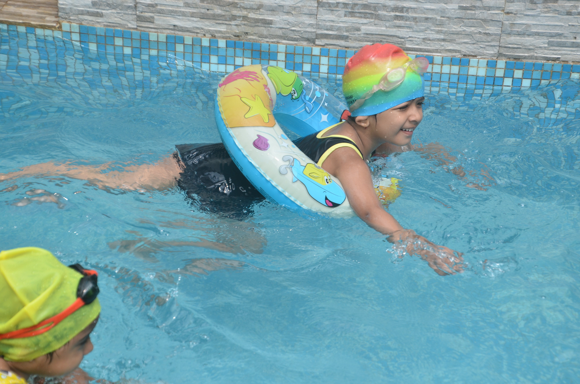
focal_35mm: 87
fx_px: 1399
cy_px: 192
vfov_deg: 15.6
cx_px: 290
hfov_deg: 23.4
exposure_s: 1/640
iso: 200
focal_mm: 58
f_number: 5
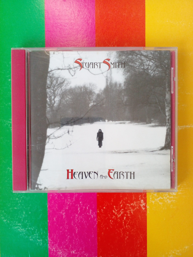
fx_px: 201
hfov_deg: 51.4
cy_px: 128
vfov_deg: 65.3
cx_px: 96
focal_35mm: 27
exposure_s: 1/50
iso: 160
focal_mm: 3.6
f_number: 1.9
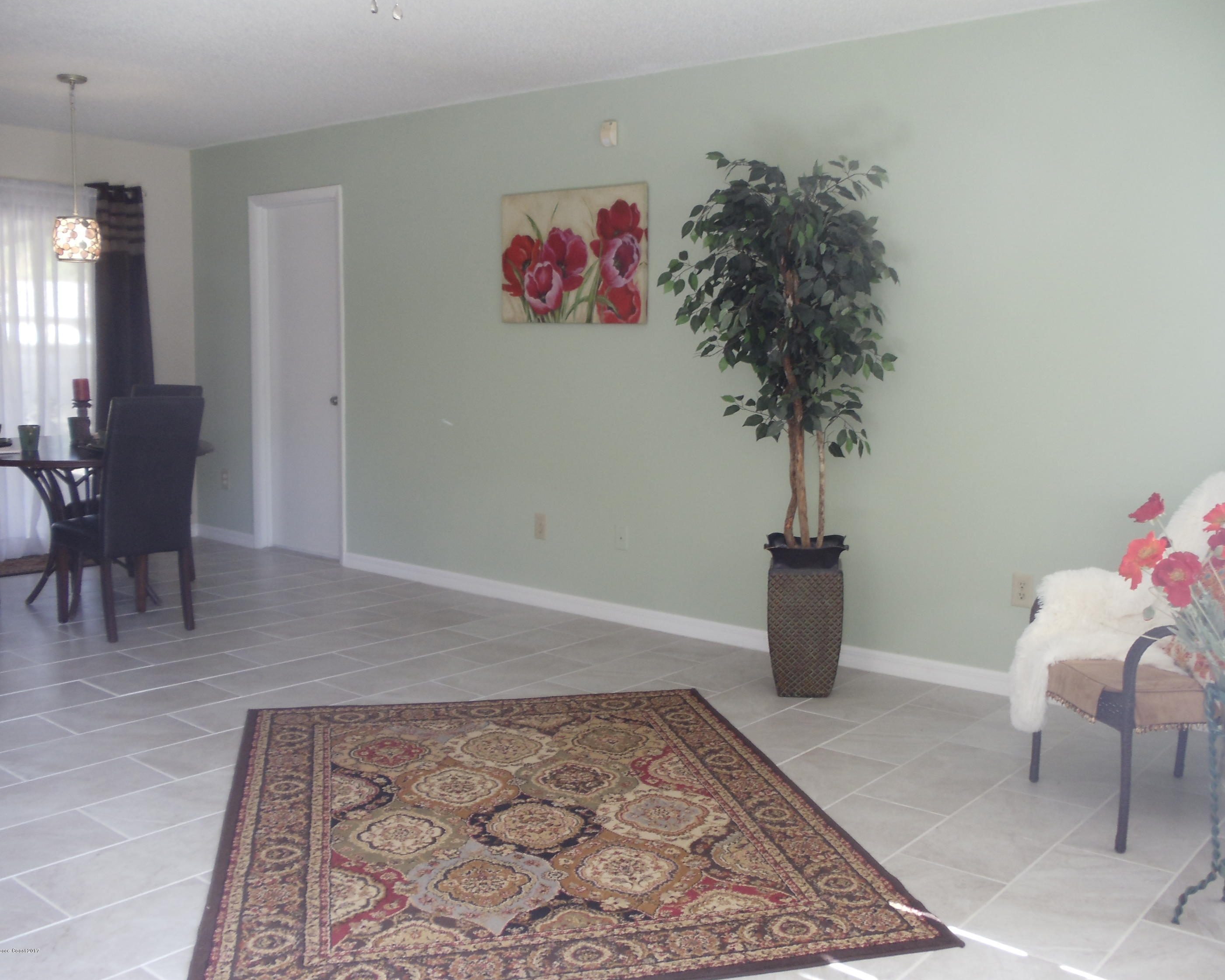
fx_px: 1668
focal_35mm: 46
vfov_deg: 32.7
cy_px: 489
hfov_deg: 40.3
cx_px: 649
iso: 100
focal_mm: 6
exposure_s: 1/30
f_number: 3.5
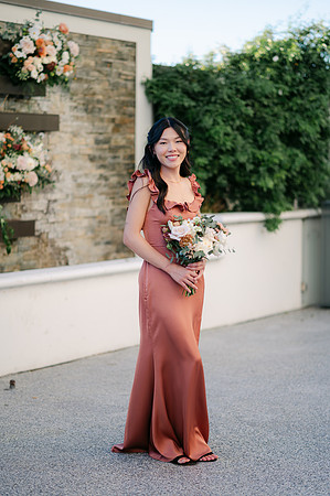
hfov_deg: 16.0
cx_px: 165
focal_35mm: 85
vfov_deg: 23.9
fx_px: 1171
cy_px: 248
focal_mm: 85
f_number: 1.8
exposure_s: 1/1250
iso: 100
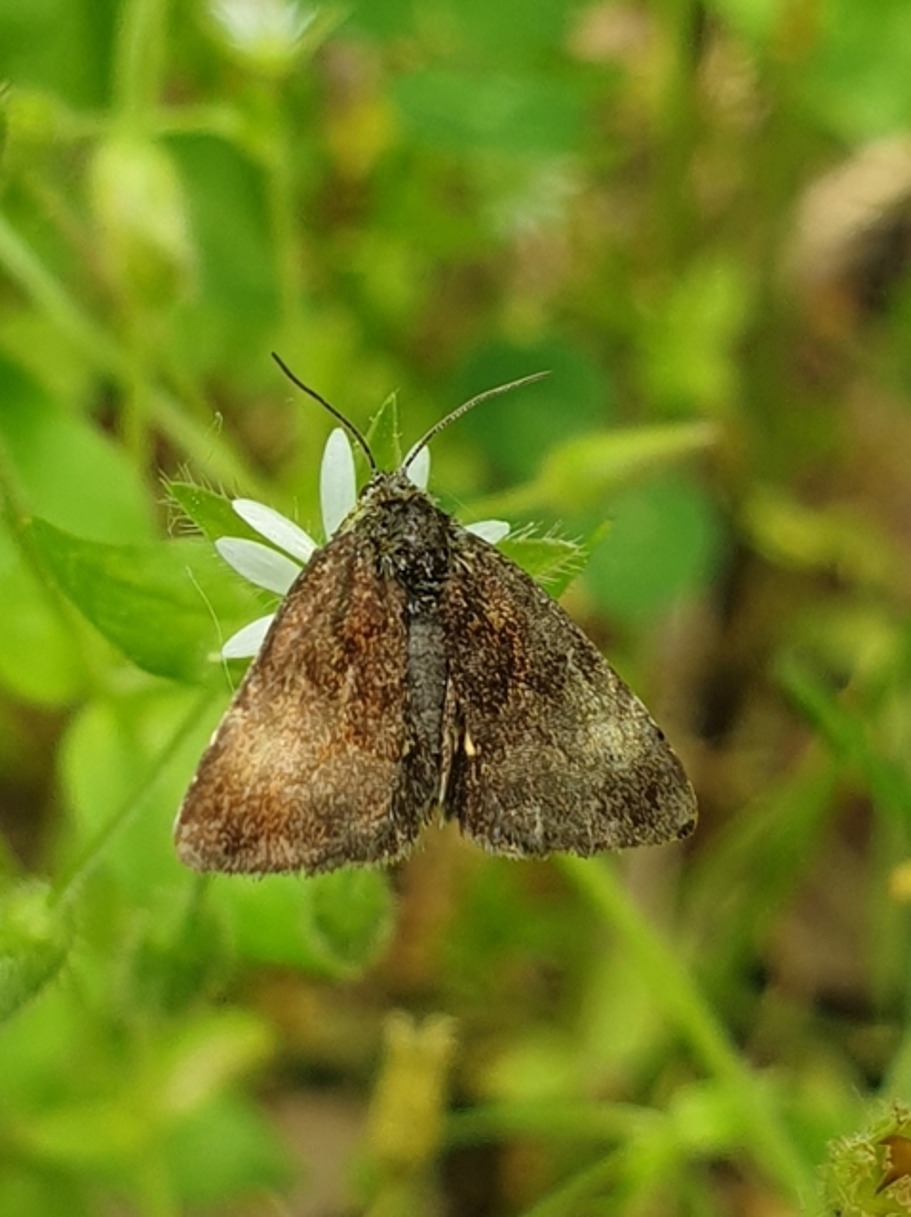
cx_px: 456
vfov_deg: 67.3
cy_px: 608
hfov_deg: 53.0
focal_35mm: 26
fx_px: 914
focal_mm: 4.3
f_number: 2.4
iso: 50
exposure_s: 1/224
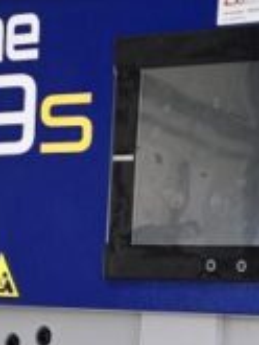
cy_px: 531
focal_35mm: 143
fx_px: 1425
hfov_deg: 10.2
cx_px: 297
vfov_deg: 13.0
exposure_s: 1/100
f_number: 1.7
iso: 200
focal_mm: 6.3
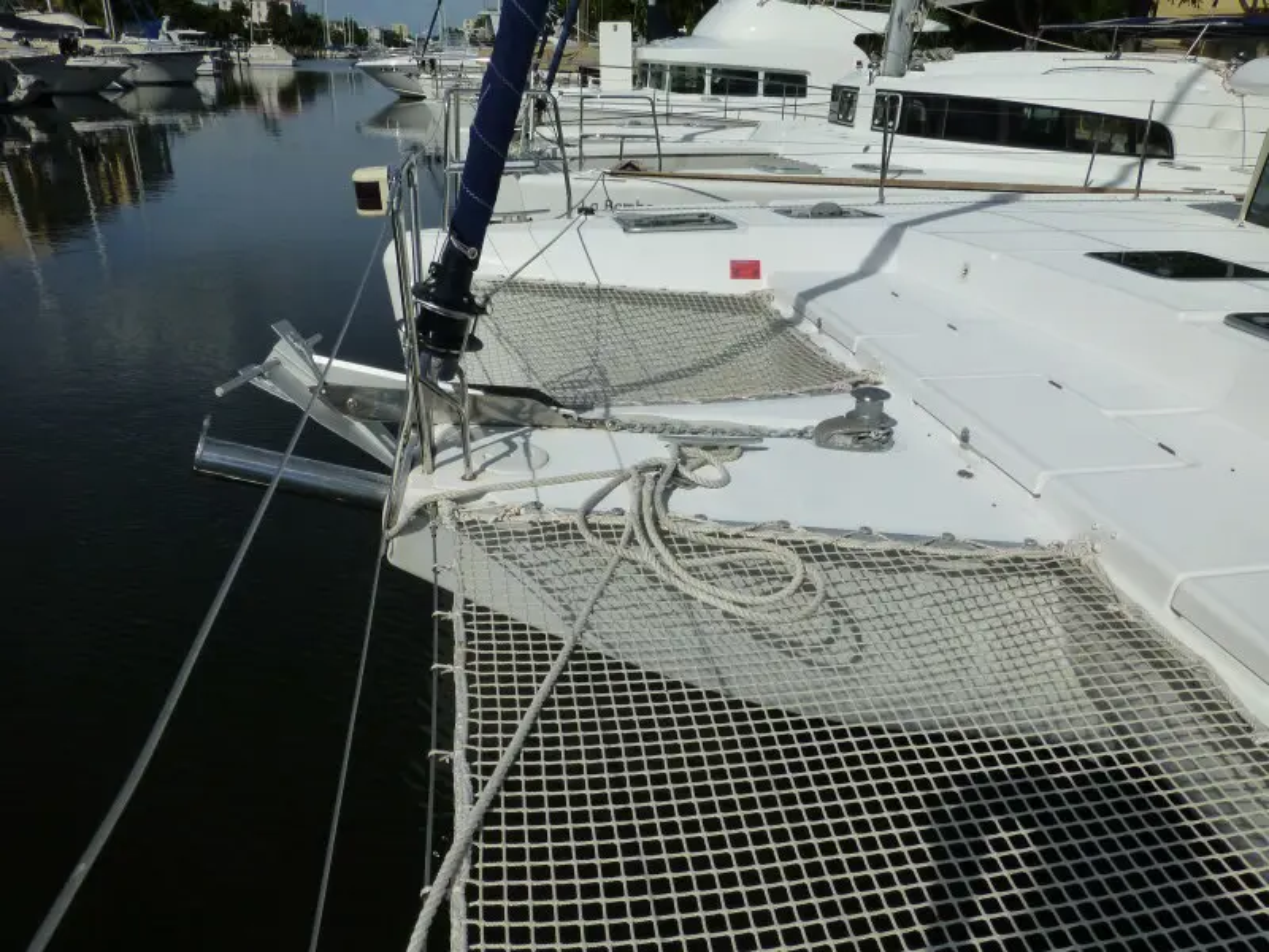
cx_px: 634
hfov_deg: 71.6
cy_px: 476
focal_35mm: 24
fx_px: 880
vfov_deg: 56.8
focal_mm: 4.3
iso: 160
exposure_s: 1/1600
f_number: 5
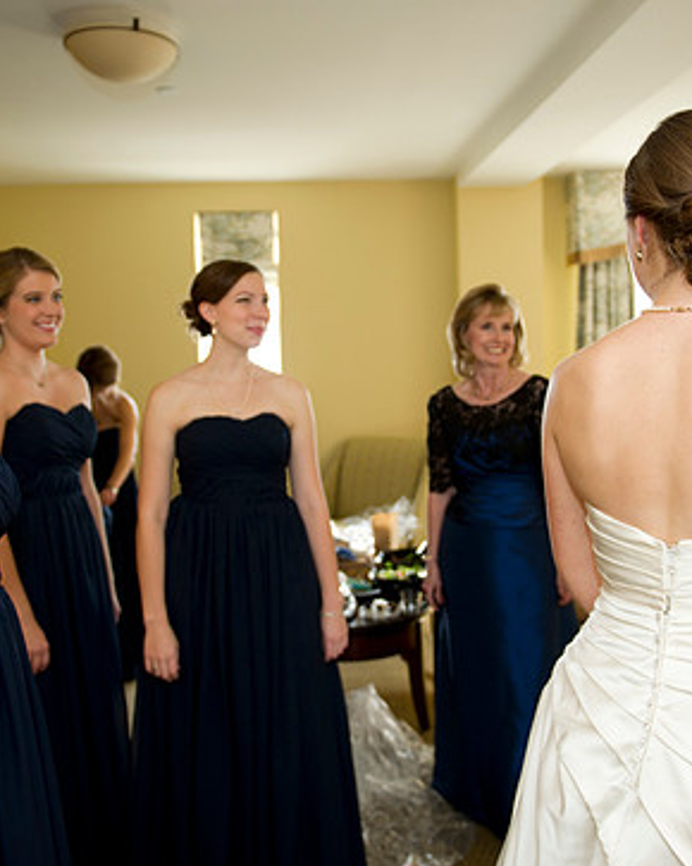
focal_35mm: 36
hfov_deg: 41.1
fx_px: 922
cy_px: 422
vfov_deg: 50.3
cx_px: 360
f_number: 2.8
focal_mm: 24
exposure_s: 1/125
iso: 640
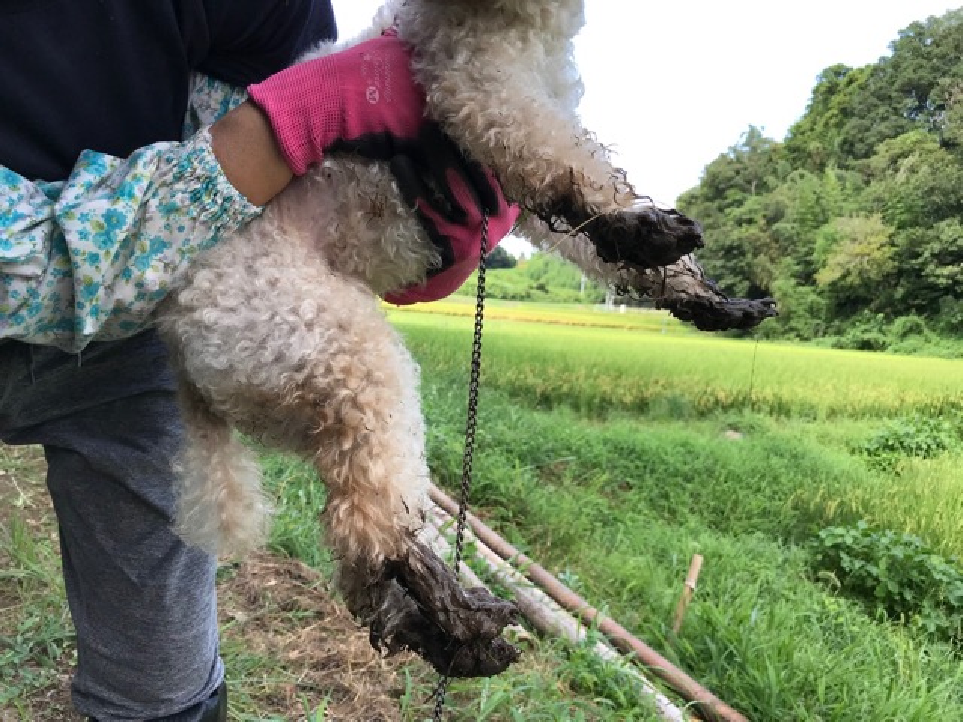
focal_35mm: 28
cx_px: 482
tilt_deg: -2.2
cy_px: 361
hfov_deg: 63.4
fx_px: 779
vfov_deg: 49.7
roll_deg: -3.7
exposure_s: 1/424
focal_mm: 3.99
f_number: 1.8
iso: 20
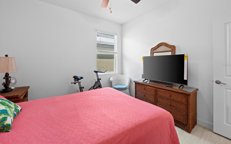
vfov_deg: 74.6
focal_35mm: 15
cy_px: 65
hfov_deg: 101.5
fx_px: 94
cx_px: 114
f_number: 8
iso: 800
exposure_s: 1/6
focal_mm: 14
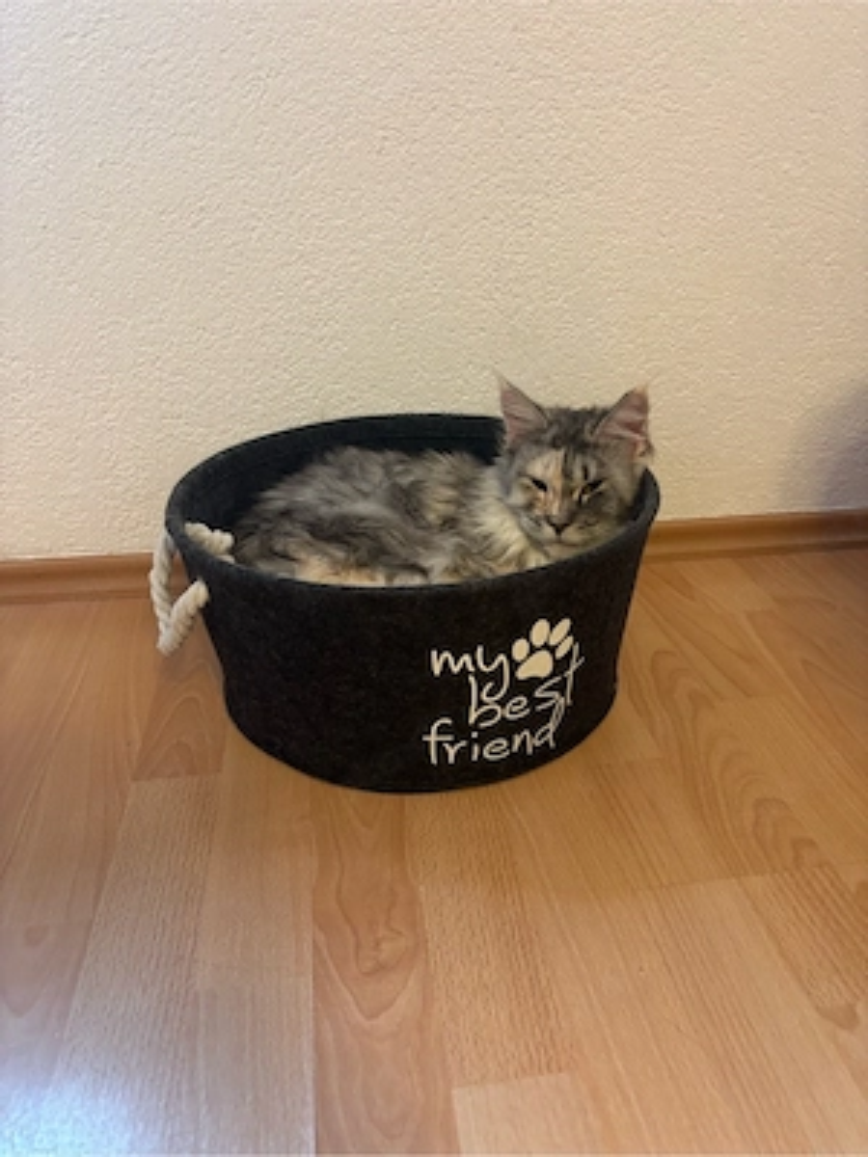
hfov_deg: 53.1
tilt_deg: -26.8
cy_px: 578
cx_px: 434
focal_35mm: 26
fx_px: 869
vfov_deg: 67.3
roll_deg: +0.8
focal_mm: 5.96
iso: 250
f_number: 1.6
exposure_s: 1/50
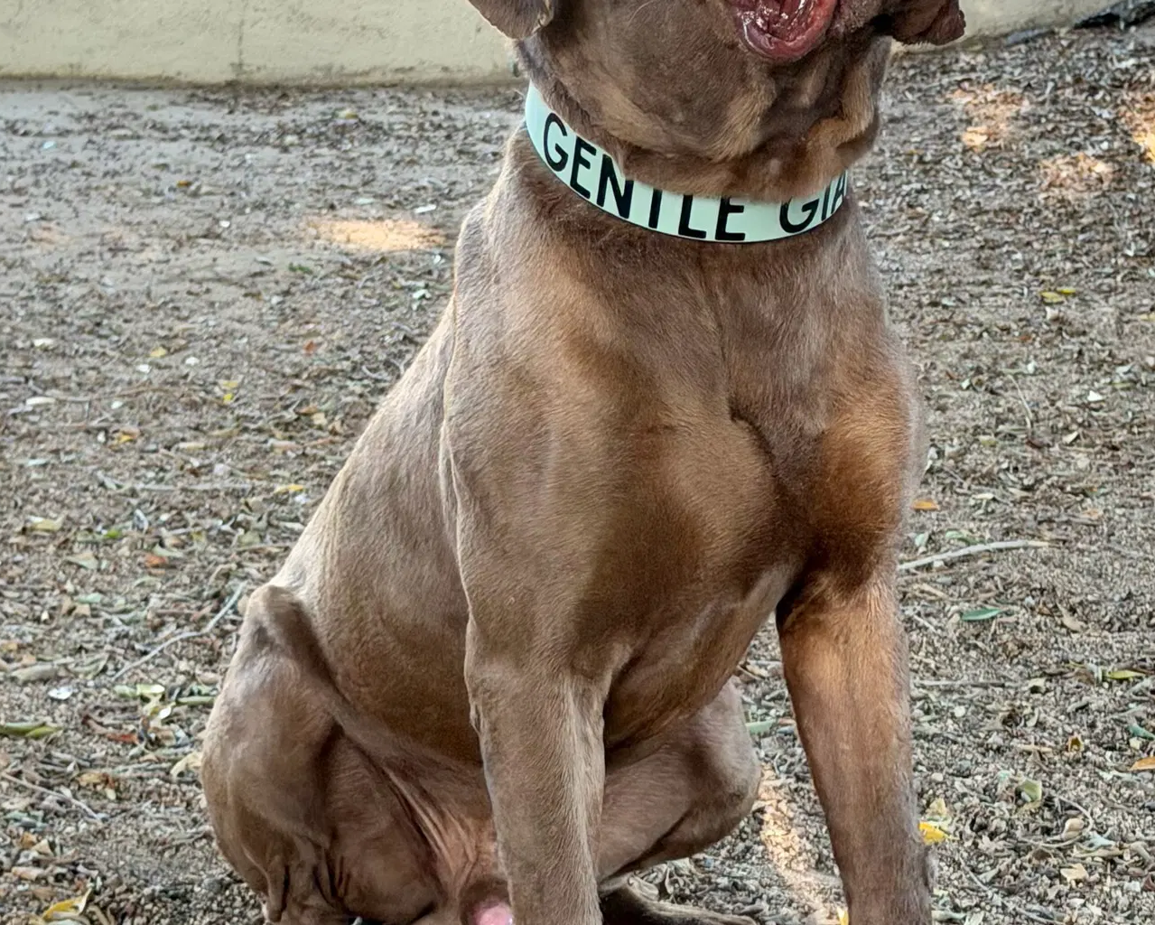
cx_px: 628
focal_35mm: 75
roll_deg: +0.8
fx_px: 2565
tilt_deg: -10.0
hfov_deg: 25.4
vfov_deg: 20.4
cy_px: 390
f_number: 1.78
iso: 160
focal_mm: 6.76
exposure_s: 1/156
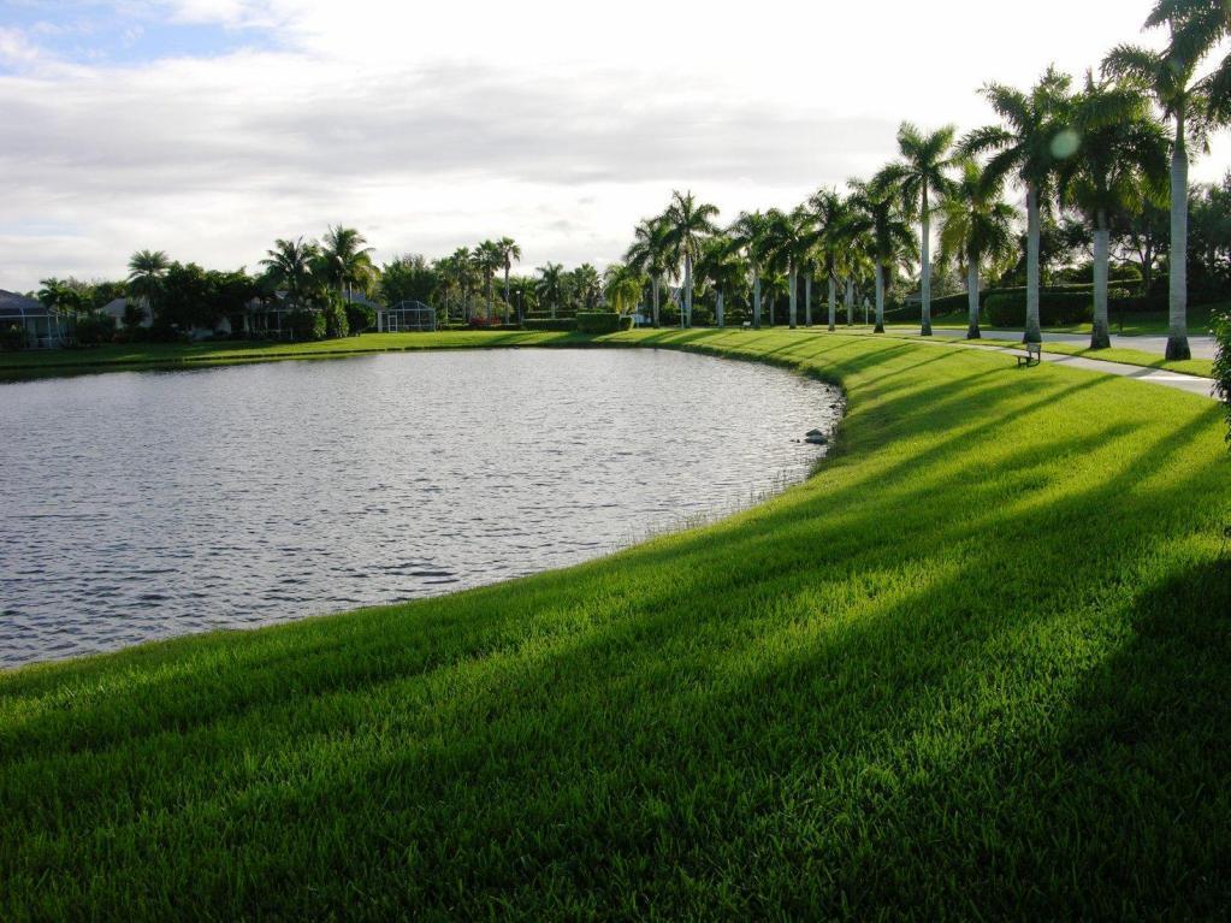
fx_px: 1245
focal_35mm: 35
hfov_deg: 52.6
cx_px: 616
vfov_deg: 40.7
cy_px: 462
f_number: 5.6
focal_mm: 8.9
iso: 50
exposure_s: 1/180
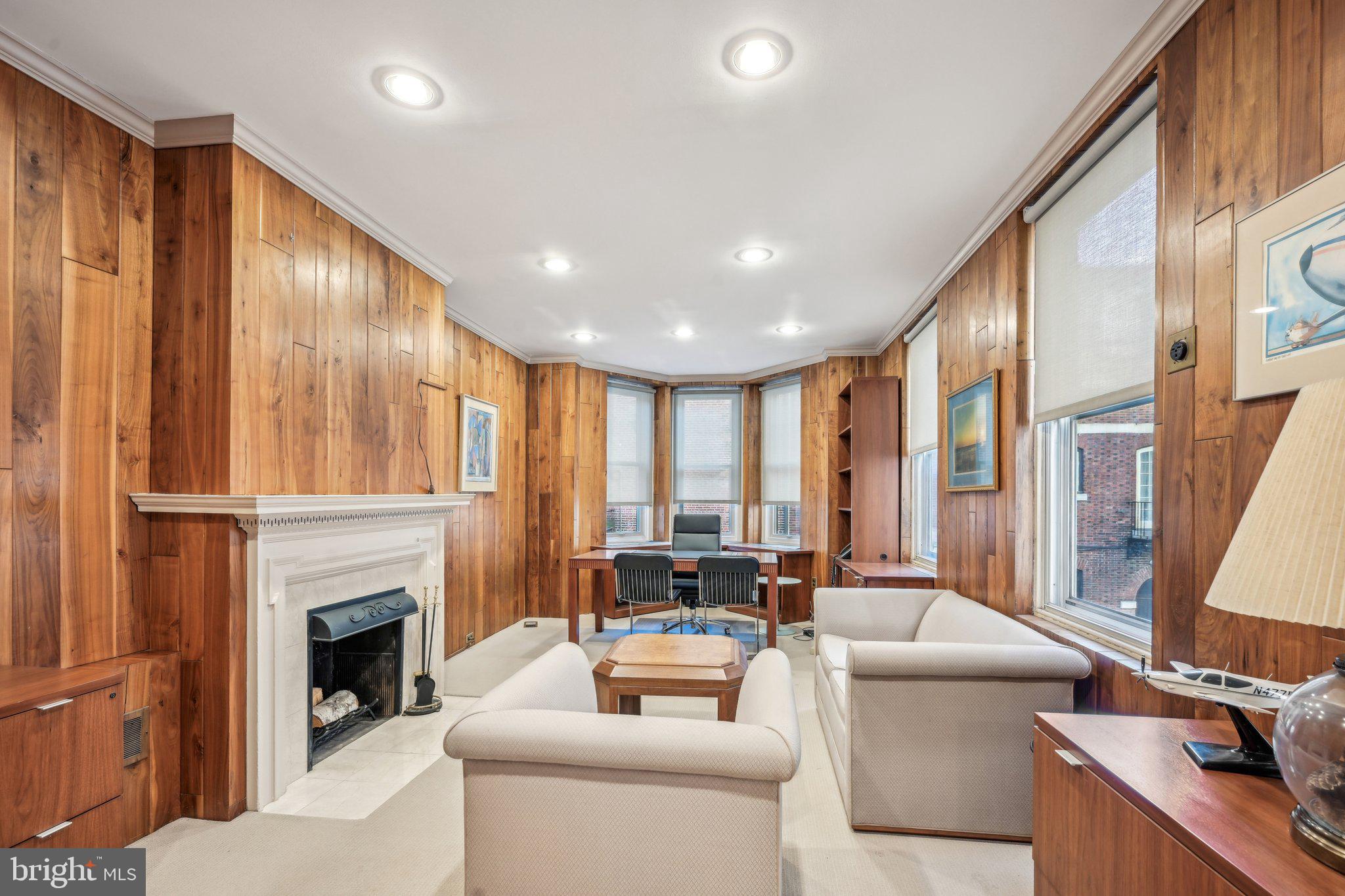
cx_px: 672
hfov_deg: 96.7
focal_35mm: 16
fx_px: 598
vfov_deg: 73.7
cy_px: 448
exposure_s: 1/2.5
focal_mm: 16
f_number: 8
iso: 400
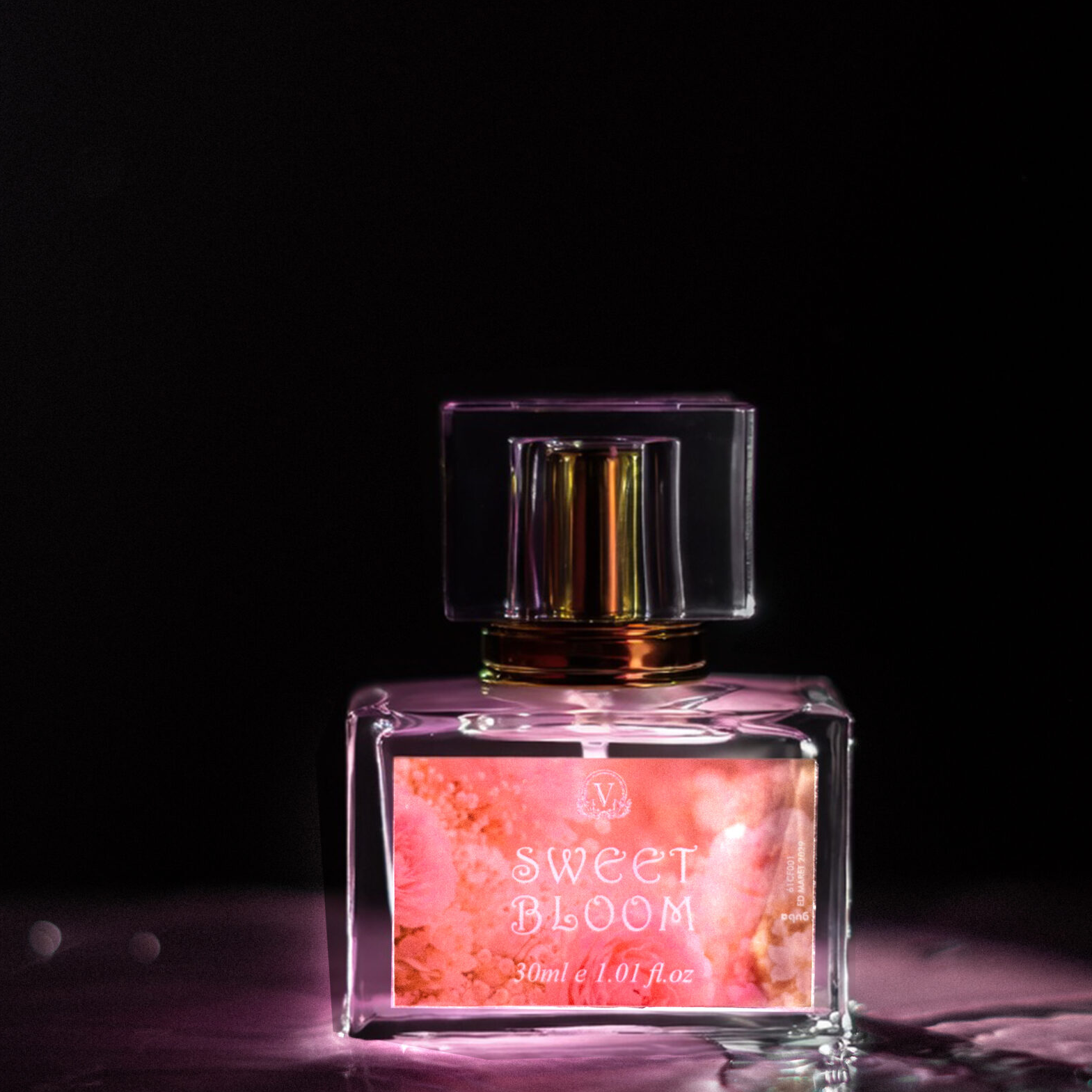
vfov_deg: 16.7
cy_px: 798
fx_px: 3712
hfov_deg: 16.7
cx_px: 586
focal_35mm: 104
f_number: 1.8
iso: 200
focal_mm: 50
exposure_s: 1/125
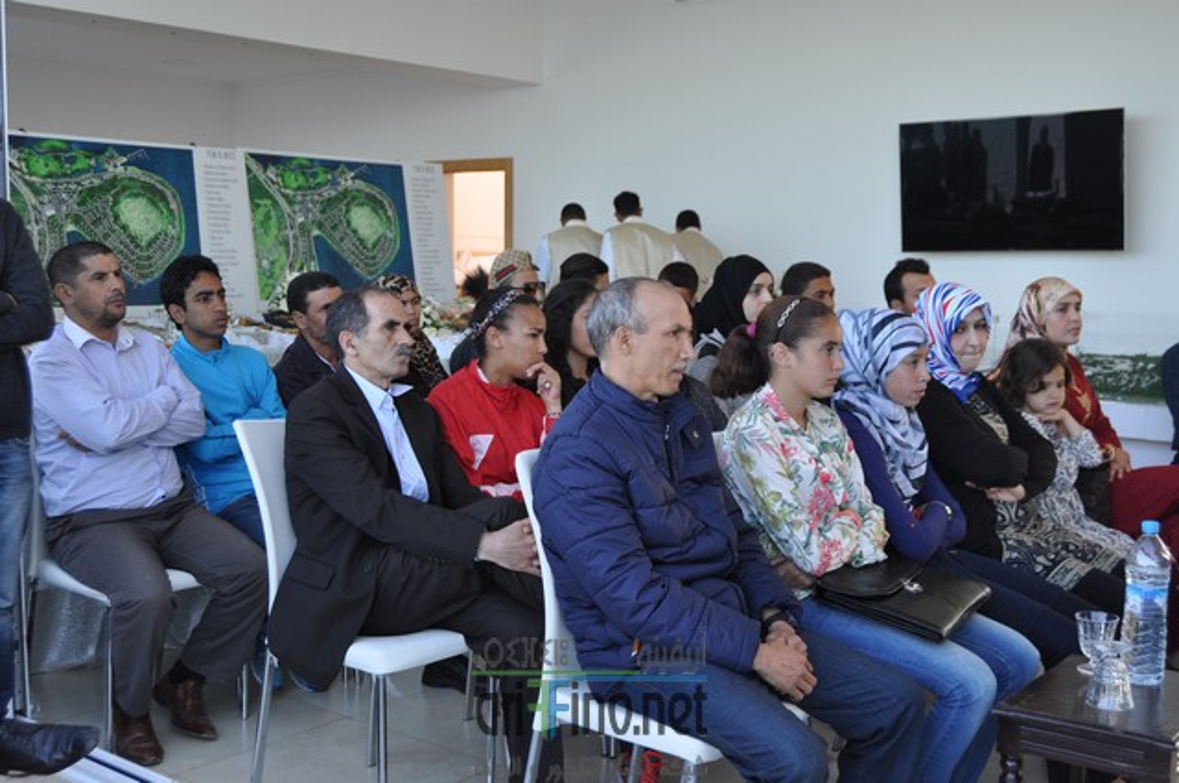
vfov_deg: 31.8
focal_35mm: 42
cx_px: 590
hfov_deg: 46.5
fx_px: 1374
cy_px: 392
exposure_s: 1/125
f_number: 5.6
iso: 280
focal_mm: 28
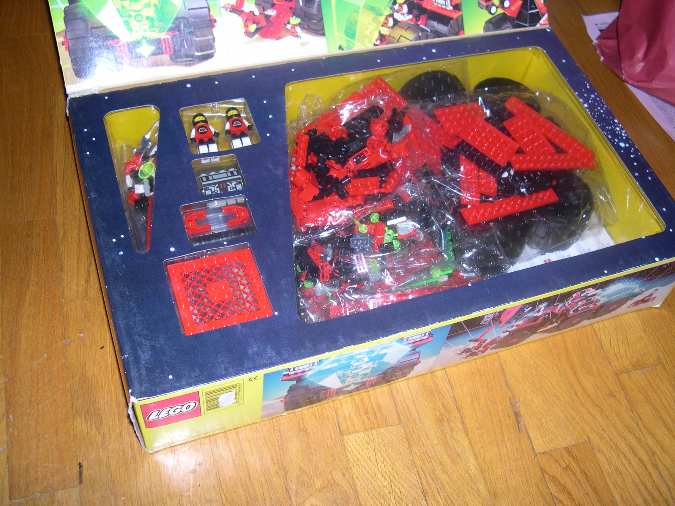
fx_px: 741
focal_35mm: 38
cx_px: 338
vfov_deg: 37.7
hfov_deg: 49.0
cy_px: 253
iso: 100
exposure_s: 1/60
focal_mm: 8
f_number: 2.8
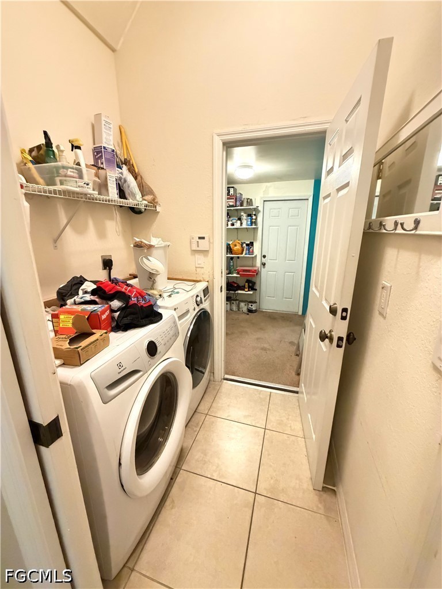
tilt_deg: -13.8
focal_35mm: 14
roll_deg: -0.7
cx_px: 221
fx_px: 238
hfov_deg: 85.7
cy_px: 294
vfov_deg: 102.1
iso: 1250
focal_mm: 2.22
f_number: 2.2
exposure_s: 1/60
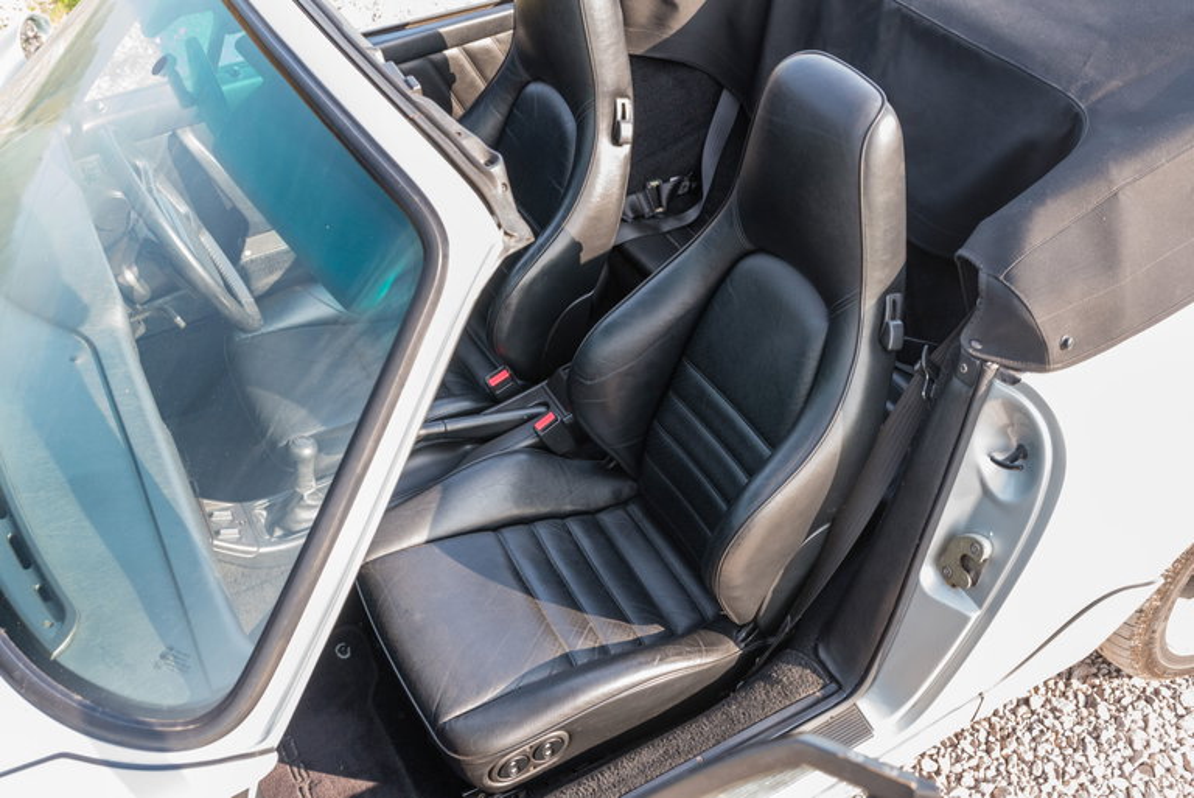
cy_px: 399
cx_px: 597
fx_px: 1161
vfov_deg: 37.9
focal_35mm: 35
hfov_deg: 54.4
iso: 1000
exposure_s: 1/40
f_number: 7.1
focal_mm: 35
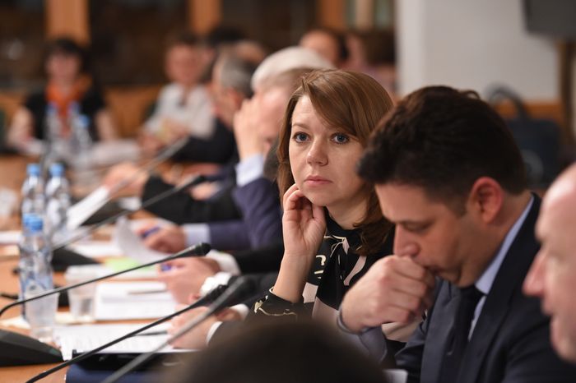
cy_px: 192
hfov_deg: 15.2
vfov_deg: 10.2
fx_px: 2159
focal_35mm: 135
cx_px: 288
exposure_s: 1/250
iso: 5000
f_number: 3.2
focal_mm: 135
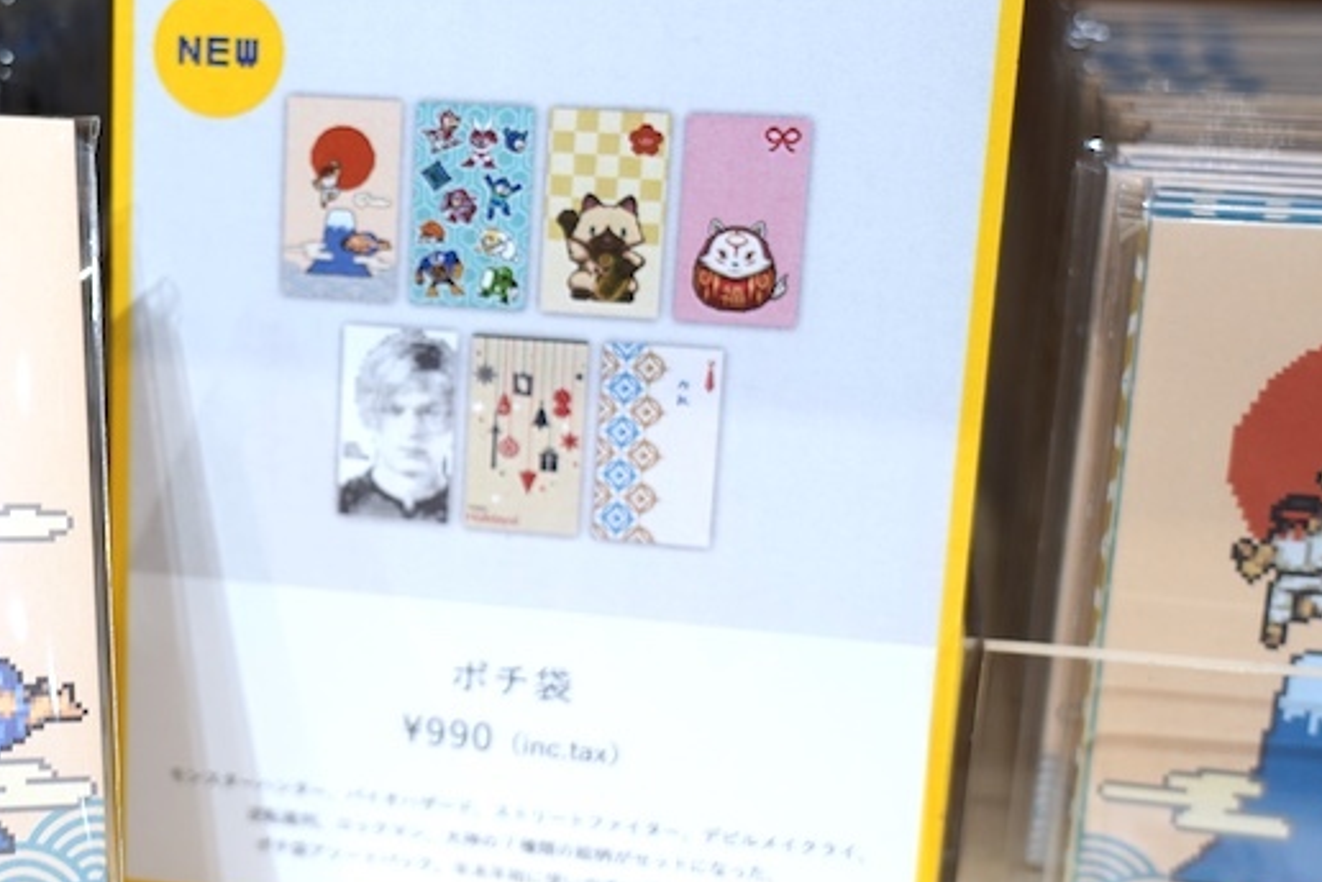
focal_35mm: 62
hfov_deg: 31.1
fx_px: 2277
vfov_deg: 21.9
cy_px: 373
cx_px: 174
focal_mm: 32
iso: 200
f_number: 4
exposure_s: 1/40
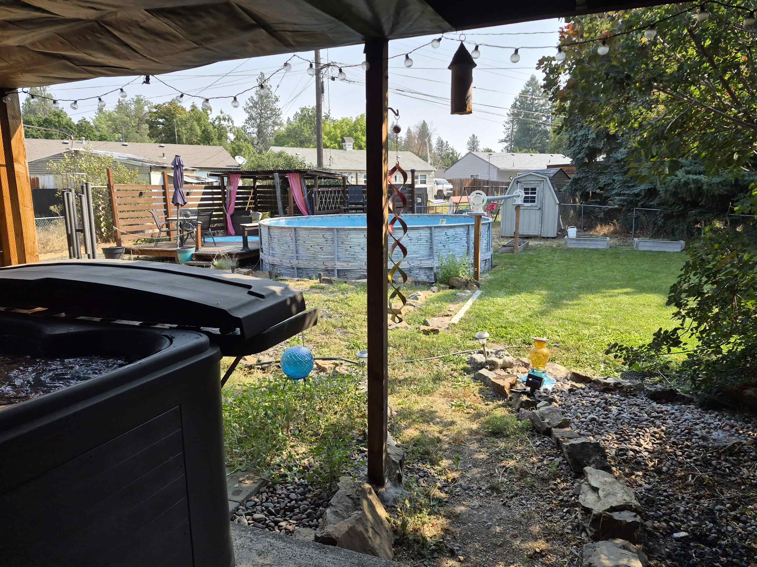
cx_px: 378
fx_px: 503
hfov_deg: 73.9
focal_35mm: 23
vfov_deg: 58.9
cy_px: 284
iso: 80
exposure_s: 1/3904
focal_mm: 5.4
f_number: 1.8
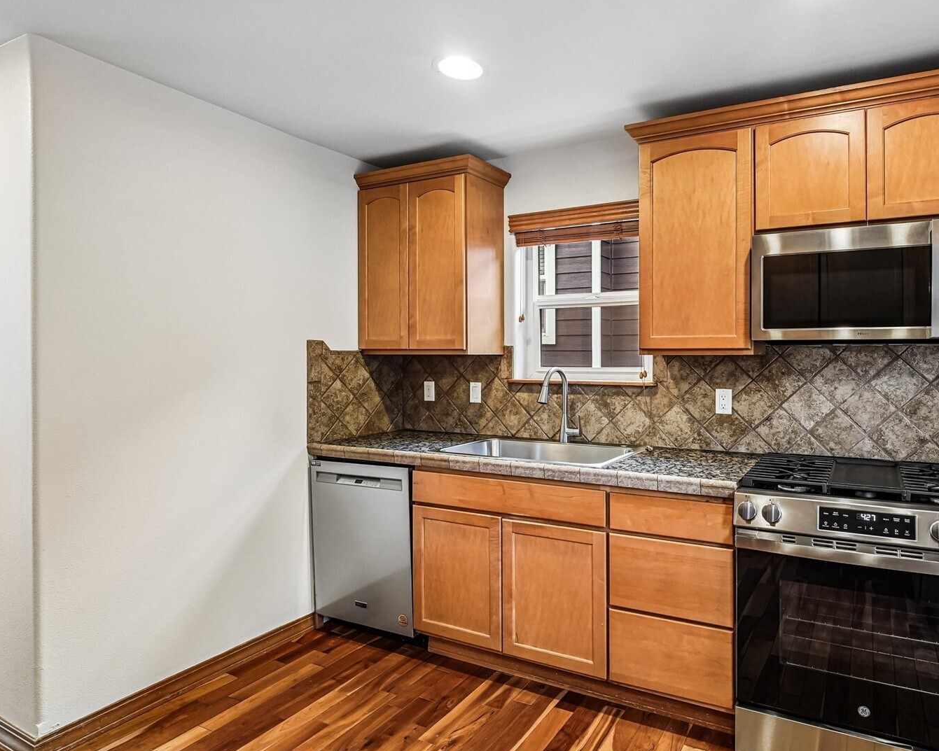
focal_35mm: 19
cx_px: 581
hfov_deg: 81.9
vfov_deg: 70.9
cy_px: 371
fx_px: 528
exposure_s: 1/13
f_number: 8
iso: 1600
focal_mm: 16
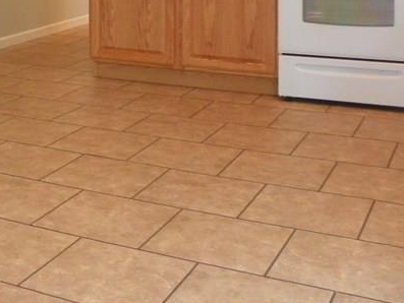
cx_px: 4
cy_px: -85
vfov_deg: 20.2
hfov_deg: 27.4
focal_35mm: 67
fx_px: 782
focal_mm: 4.6
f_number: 2.8
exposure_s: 1/30
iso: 125
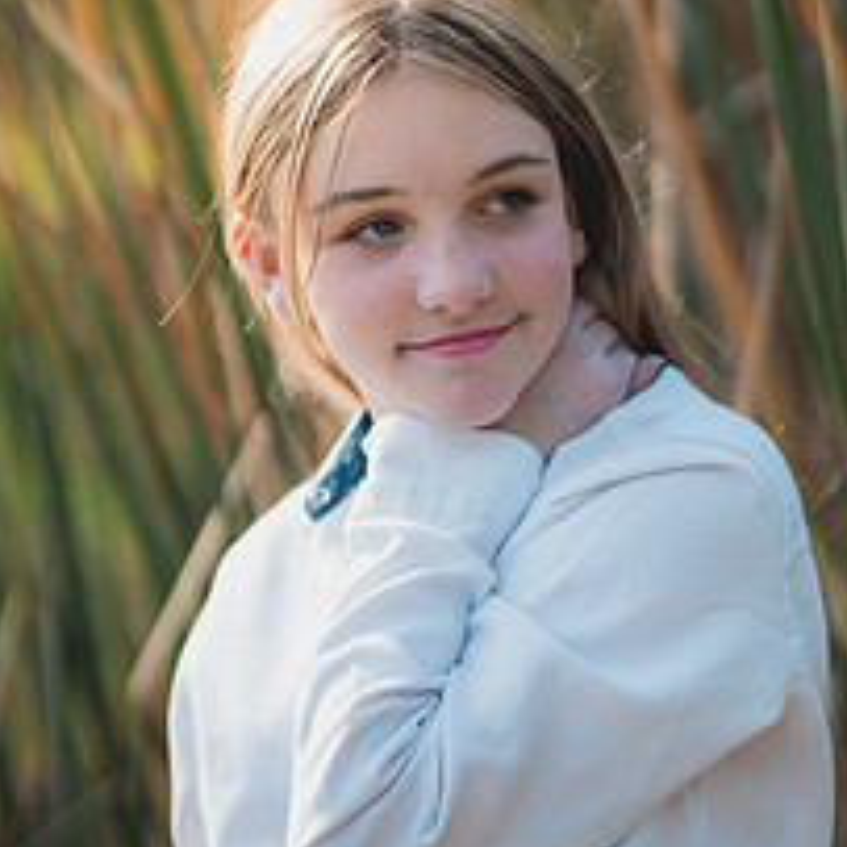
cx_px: 476
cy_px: 597
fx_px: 2602
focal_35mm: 94
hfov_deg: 18.5
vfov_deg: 18.4
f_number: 1.4
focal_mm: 50
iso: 250
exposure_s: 1/4000
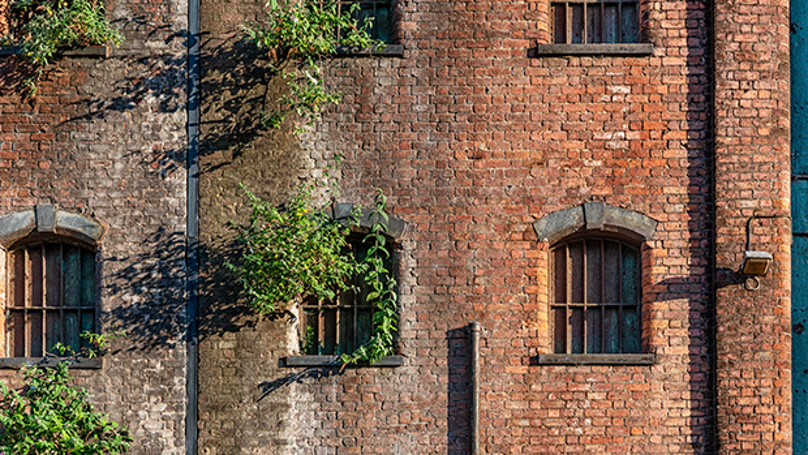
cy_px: 352
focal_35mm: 73
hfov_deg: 28.9
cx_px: 468
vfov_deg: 16.4
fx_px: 1564
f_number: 7.1
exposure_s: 1/160
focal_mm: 36
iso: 160
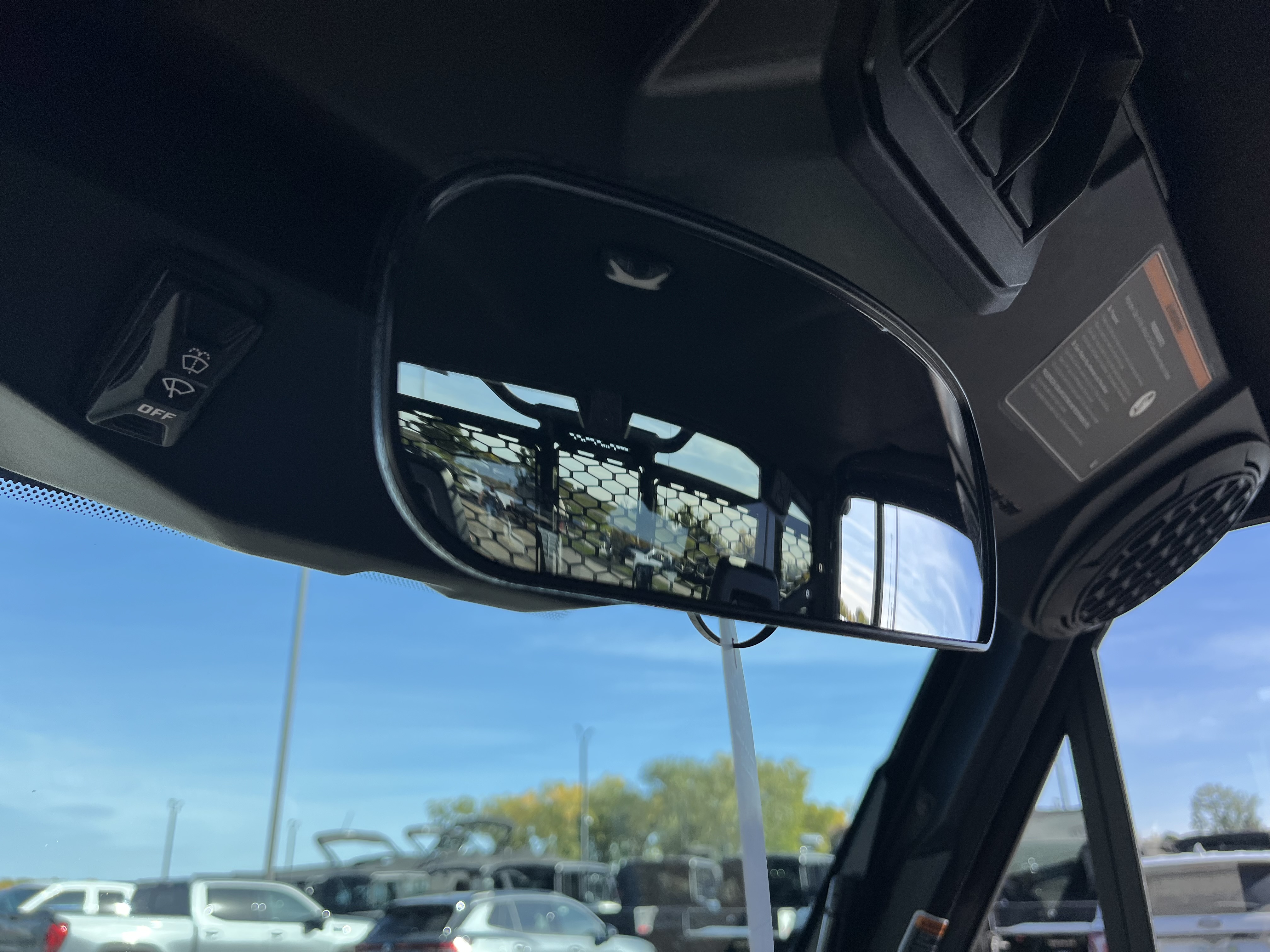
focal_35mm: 26
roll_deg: +0.5
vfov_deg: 53.1
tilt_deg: +22.9
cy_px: 476
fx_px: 954
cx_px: 635
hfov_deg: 67.3
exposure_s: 1/1252
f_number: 1.6
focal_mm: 5.1
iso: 50
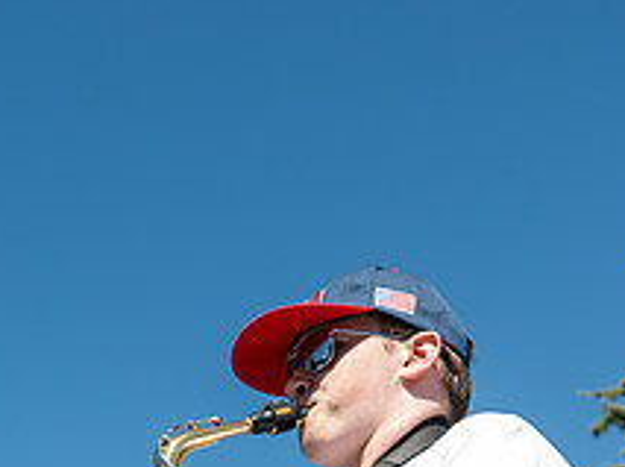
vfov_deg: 18.1
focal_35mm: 77
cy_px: 569
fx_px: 1388
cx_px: -12
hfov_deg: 24.2
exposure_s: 1/1000
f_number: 2.8
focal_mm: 24
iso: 100
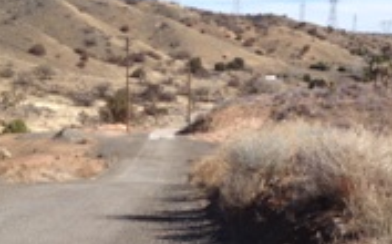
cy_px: 226
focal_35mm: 84
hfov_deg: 24.7
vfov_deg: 15.3
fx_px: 896
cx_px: 208
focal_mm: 4.28
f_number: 2.4
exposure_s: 1/1672
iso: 64
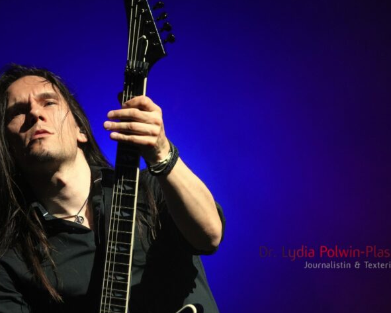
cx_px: 185
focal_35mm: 194
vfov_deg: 8.0
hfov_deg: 10.0
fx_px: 2245
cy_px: 146
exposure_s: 1/200
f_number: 5.6
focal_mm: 106
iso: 2500
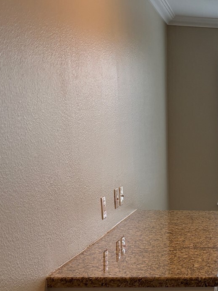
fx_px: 504
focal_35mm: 60
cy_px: 237
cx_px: 302
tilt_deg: -9.8
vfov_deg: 31.3
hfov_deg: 21.5
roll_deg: -2.5
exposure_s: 1/120
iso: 100
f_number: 1.6
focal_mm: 5.96
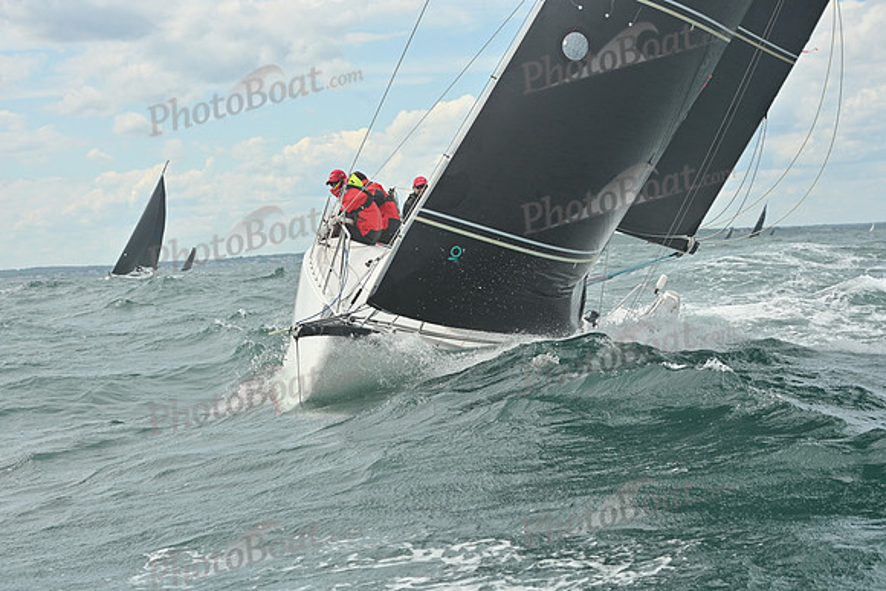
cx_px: 443
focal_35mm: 82
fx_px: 2018
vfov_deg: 16.7
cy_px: 296
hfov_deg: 24.8
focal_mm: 82
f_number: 9
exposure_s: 1/1250
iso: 320
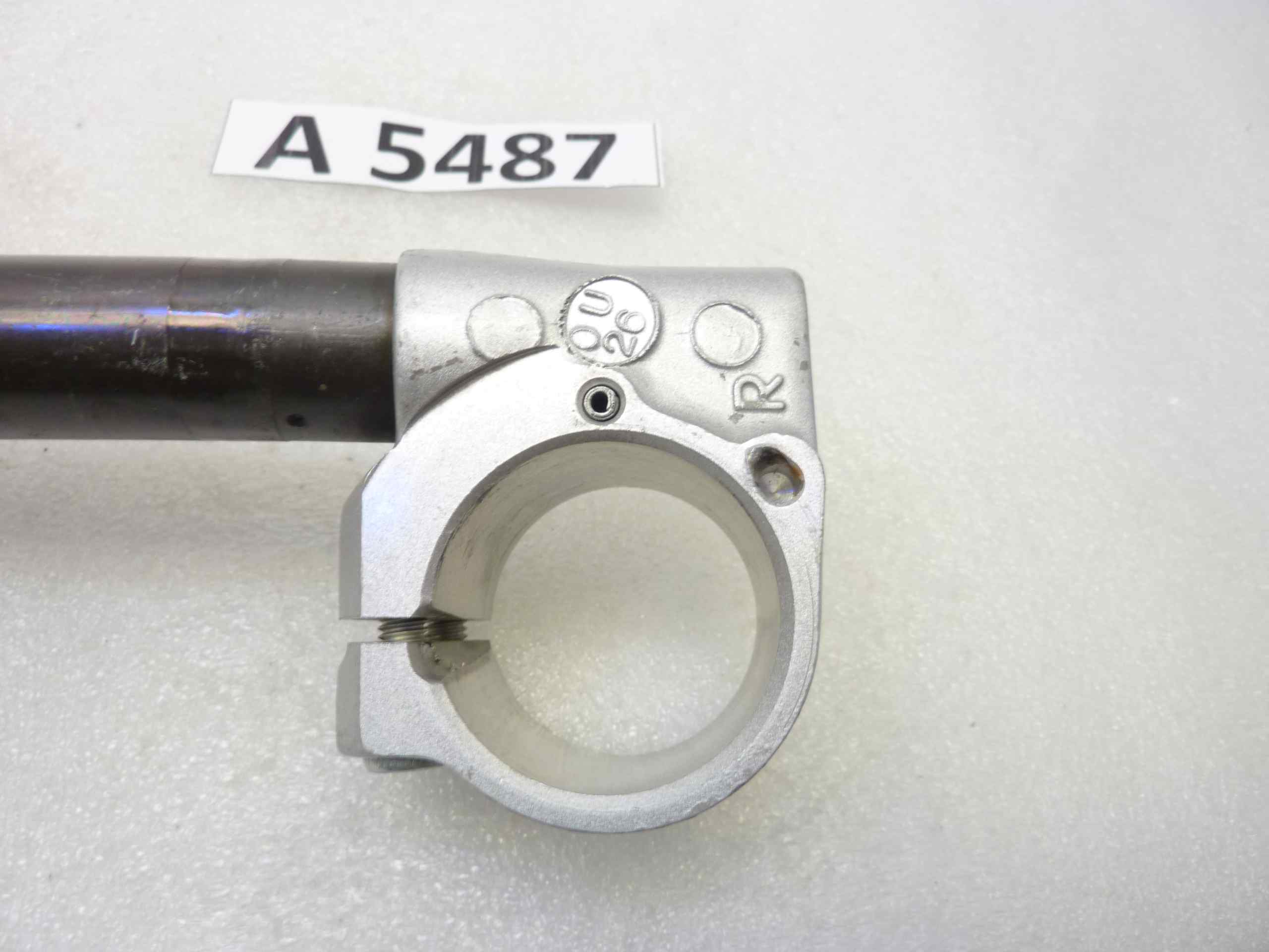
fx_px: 916
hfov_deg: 69.4
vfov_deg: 54.9
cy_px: 476
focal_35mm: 25
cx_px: 634
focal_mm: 4.1
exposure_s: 1/13
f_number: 3.3
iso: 80
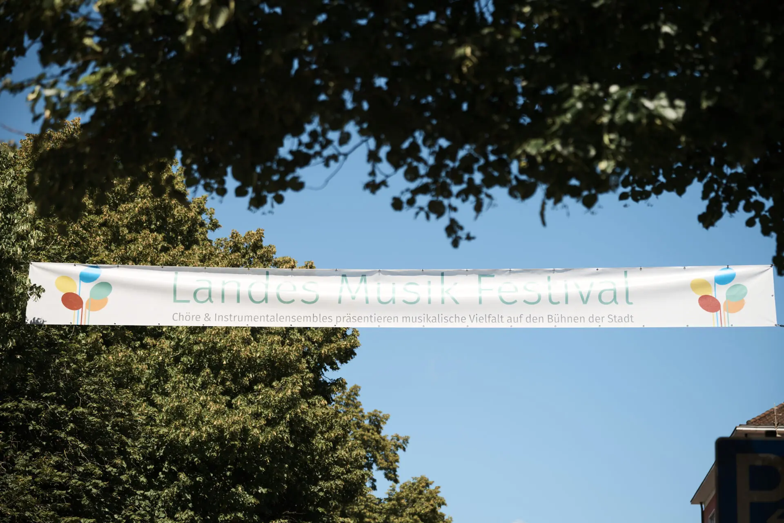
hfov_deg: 27.7
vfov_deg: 18.7
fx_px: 1590
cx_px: 392
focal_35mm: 73
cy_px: 262
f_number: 2.8
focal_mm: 73
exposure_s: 1/1250
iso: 64
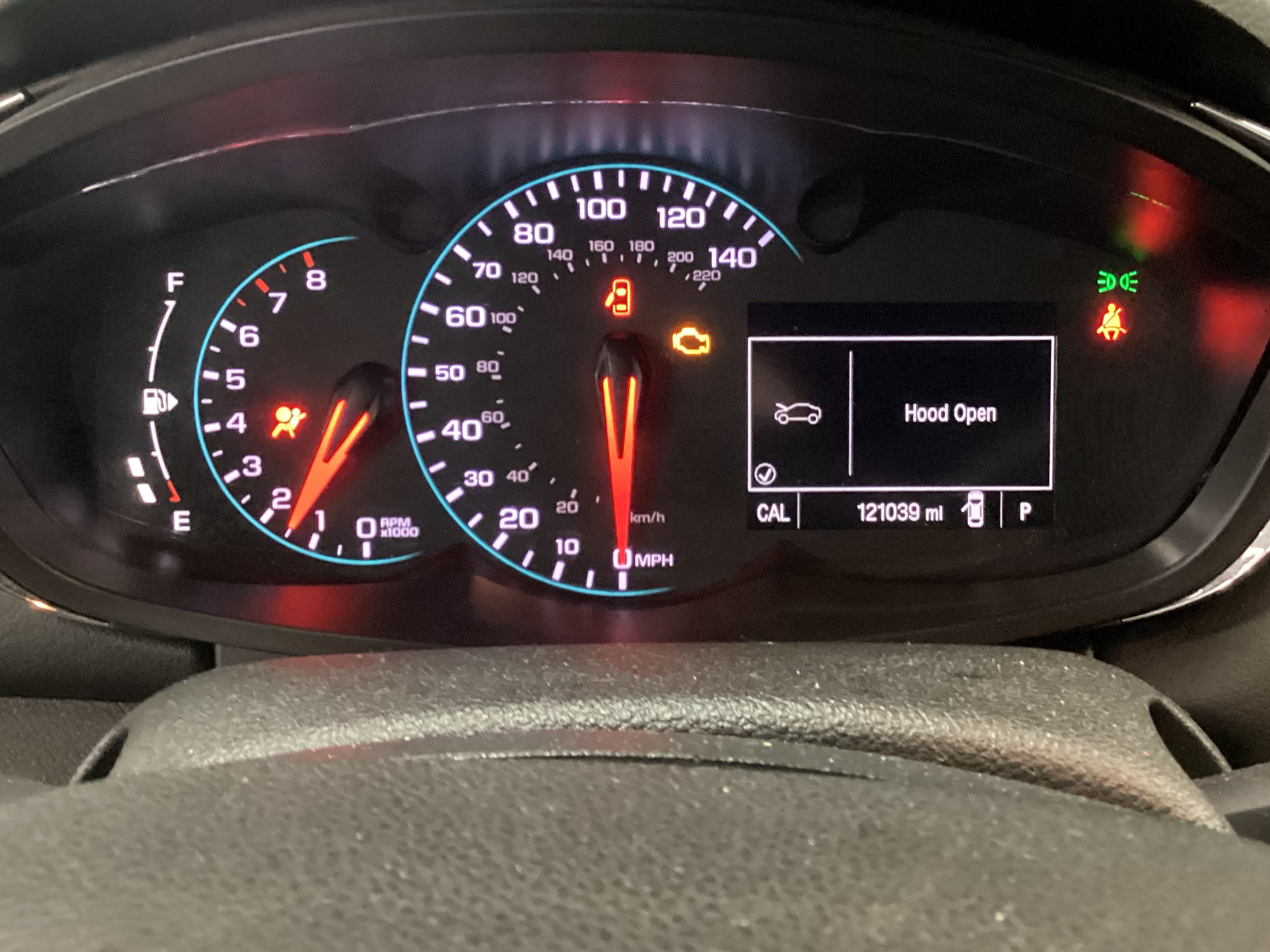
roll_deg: -0.8
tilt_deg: -23.6
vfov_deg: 35.0
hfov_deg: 45.7
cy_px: 392
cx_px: 686
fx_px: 1504
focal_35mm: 41
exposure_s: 1/20
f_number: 2.4
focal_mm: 3.3
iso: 640
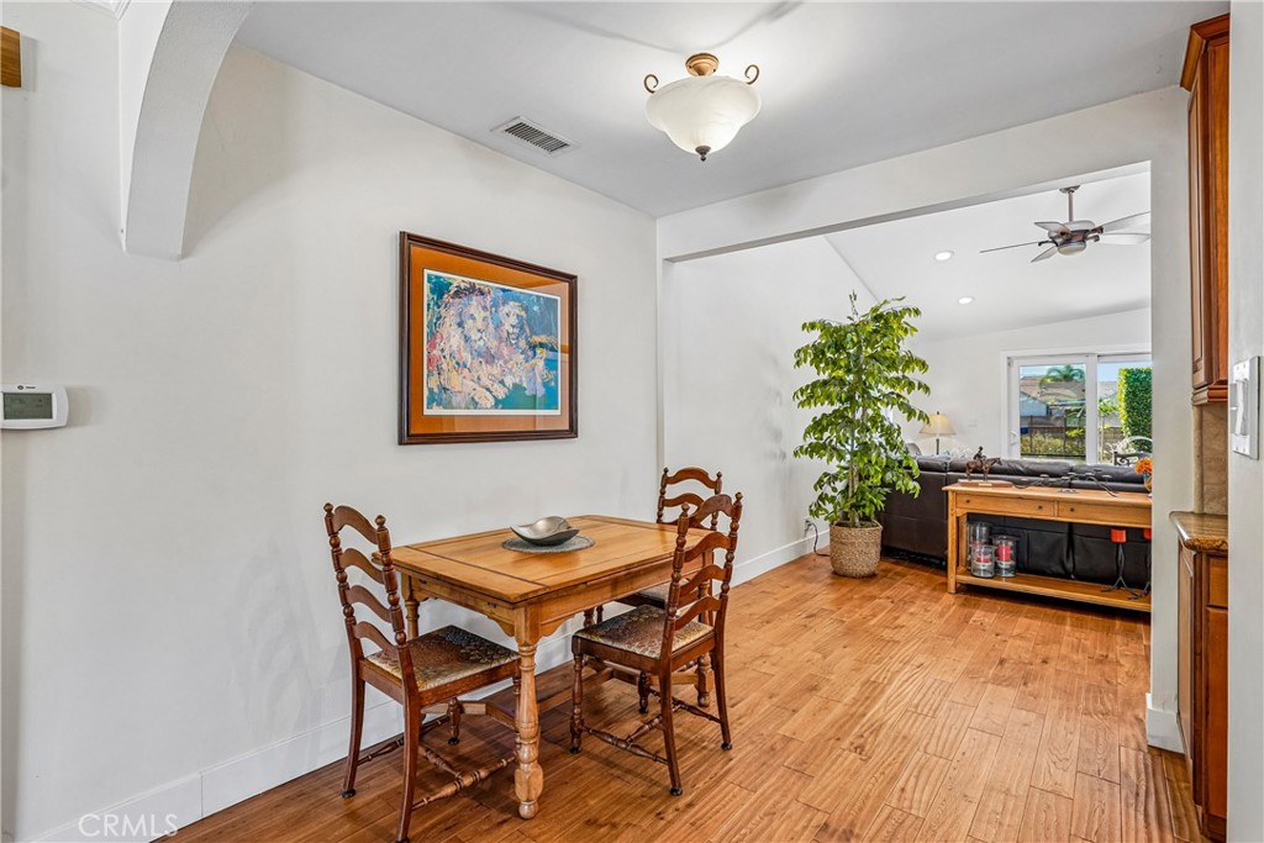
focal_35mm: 16
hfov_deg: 96.7
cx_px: 632
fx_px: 562
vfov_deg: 73.8
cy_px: 422
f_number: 8
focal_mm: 16
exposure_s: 1/6
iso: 400
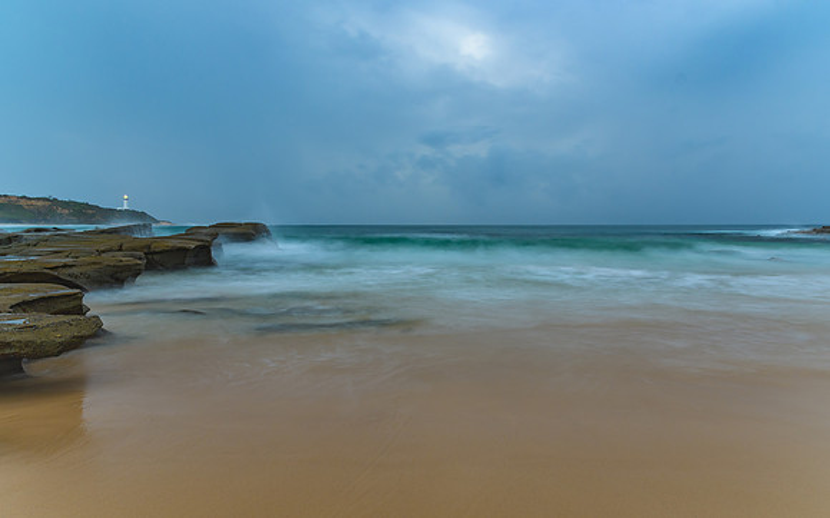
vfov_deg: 49.3
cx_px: 409
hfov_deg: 72.6
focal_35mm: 25
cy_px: 263
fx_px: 564
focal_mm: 16
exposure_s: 6
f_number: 8
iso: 200
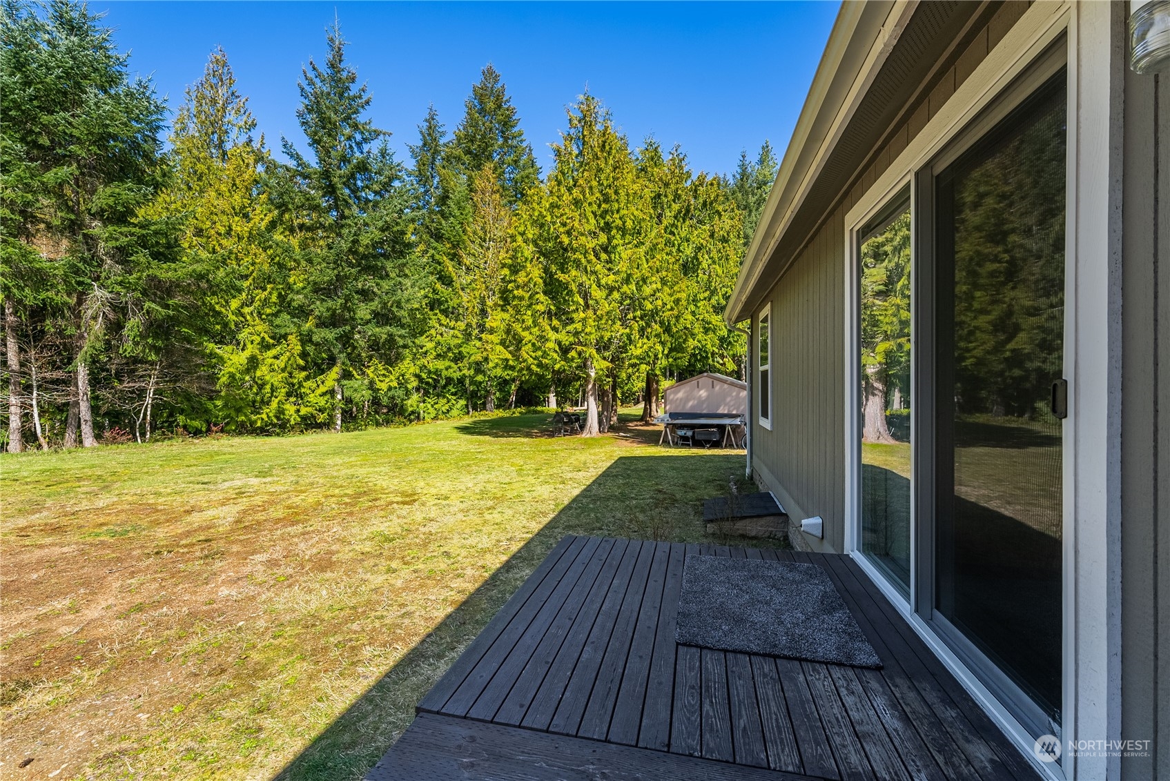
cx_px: 585
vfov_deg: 81.3
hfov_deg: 104.2
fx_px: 455
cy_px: 390
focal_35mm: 14
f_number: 8
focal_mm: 14
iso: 400
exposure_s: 1/1000
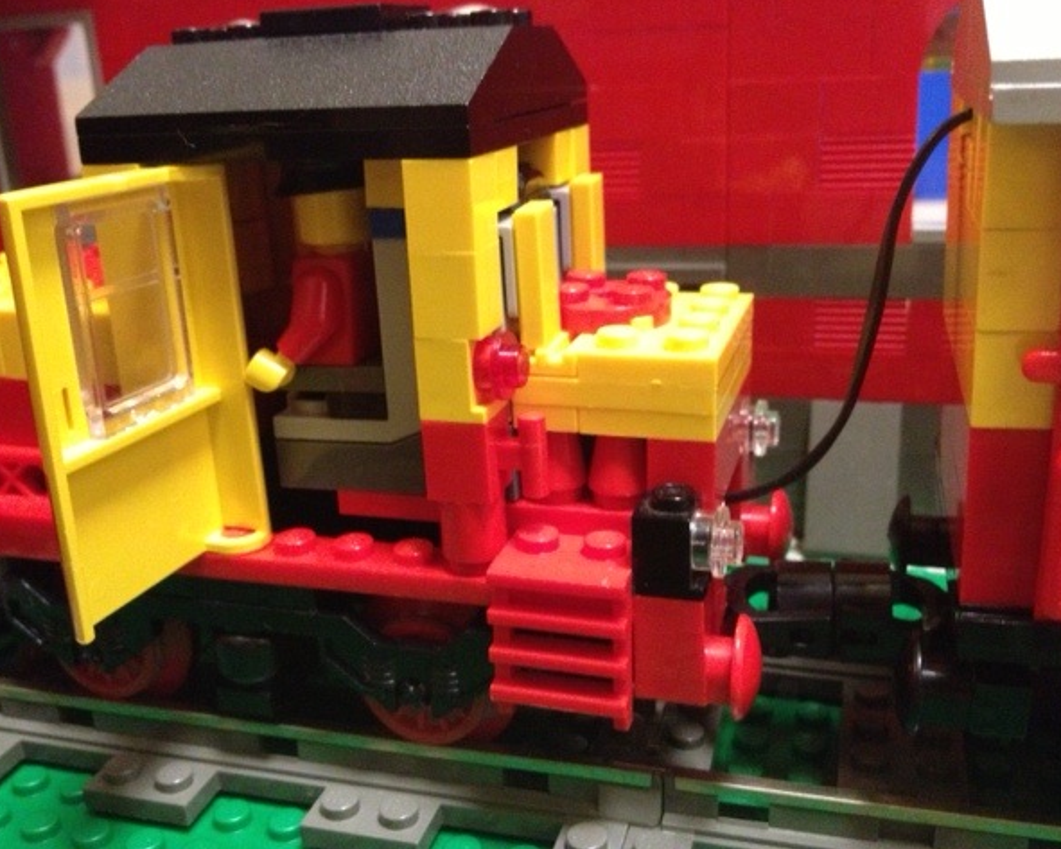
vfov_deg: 40.1
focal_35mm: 37
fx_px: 1162
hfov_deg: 49.1
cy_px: 420
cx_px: 521
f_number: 2.4
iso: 800
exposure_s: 1/15
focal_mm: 4.28
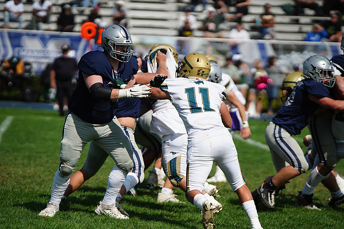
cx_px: 172
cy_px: 114
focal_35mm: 247
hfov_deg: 8.3
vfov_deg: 5.6
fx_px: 2361
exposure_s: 1/8000
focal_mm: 247
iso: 400
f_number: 2.8
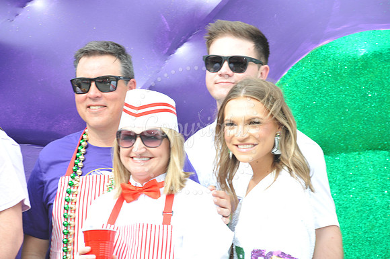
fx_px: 2165
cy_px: 130
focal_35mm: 200
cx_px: 195
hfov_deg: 10.3
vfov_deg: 6.9
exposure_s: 1/100
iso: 200
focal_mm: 200
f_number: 8
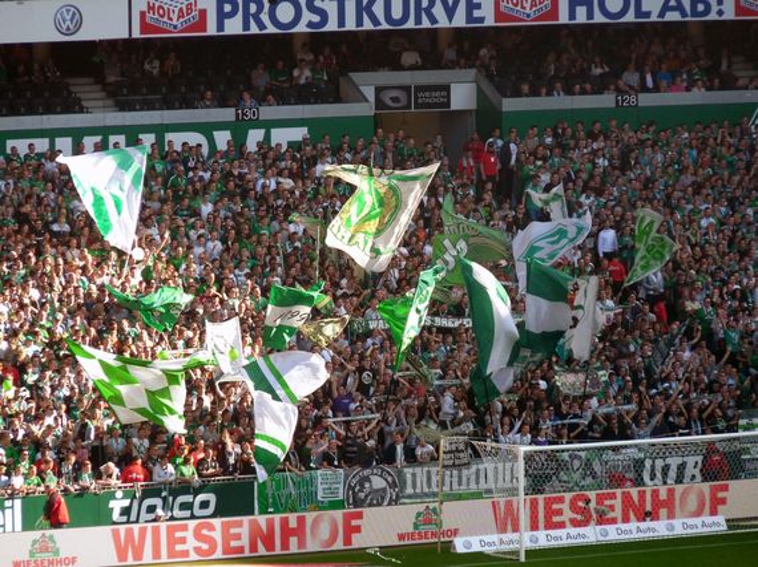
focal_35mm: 293
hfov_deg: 6.8
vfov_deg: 5.1
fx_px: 6413
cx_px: 379
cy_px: 284
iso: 200
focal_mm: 52.1
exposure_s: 1/500
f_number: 3.7
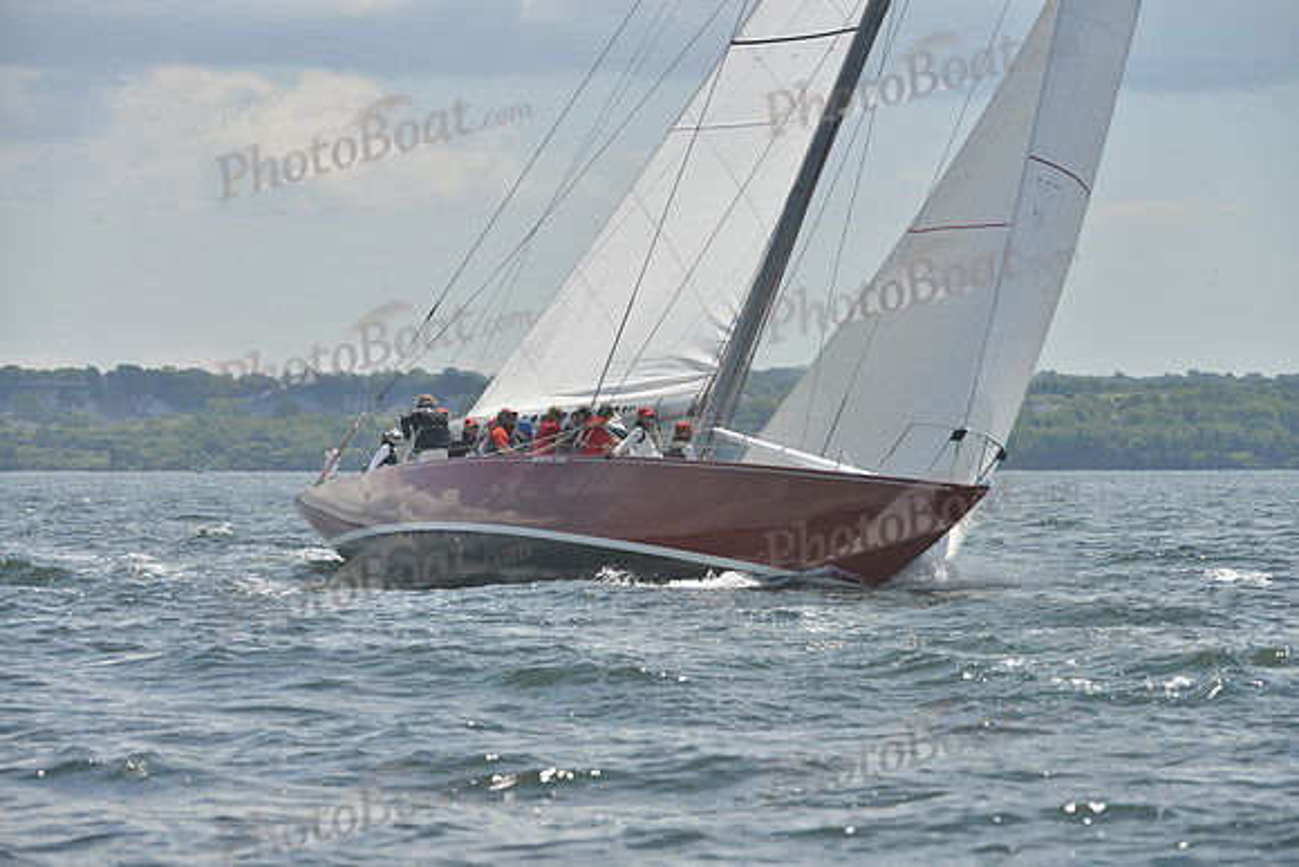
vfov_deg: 6.2
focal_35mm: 220
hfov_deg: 9.4
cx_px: 650
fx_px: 7940
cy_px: 434
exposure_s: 1/1000
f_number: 8
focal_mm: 220
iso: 280
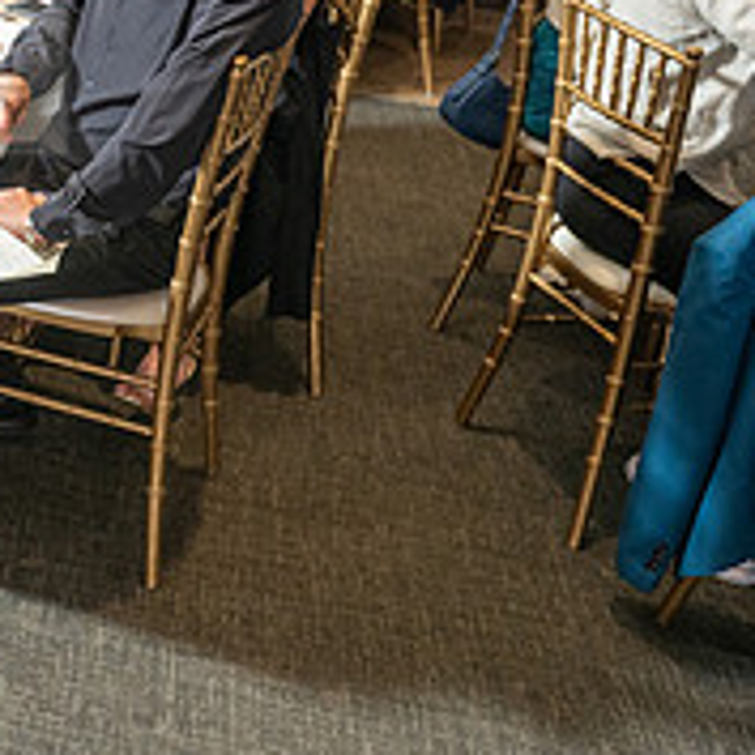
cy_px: 53
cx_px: -294
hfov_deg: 22.3
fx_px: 1653
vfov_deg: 24.8
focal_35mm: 67
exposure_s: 1/160
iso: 800
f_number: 3.5
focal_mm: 24
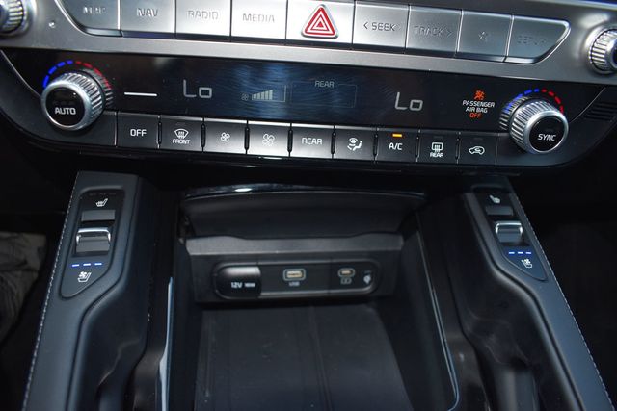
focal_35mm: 27
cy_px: 206
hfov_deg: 67.4
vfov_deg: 48.0
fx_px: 463
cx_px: 308
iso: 200
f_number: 3.5
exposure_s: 1/100
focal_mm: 18
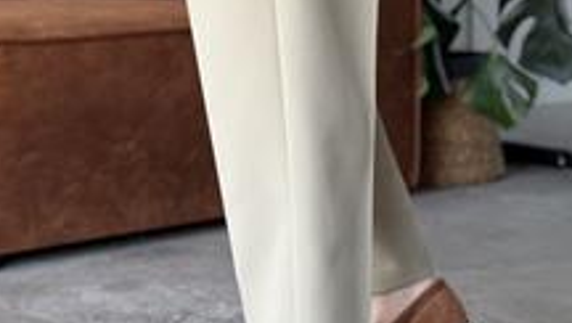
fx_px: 1564
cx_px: 275
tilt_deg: -0.7
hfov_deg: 20.7
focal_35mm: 103
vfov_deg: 11.6
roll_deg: -0.2
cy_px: -58
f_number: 1.78
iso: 100
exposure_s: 1/68
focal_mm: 6.76
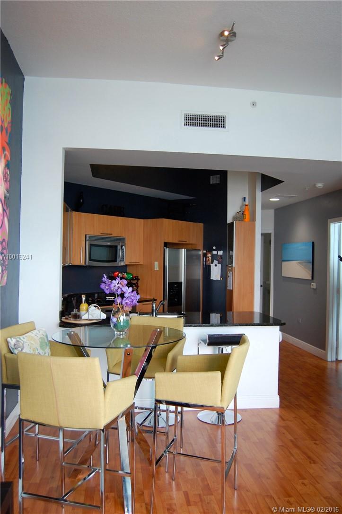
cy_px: 257
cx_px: 171
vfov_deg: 62.0
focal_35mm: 30
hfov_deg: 43.5
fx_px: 428
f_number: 4
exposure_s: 1/60
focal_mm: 20
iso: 400
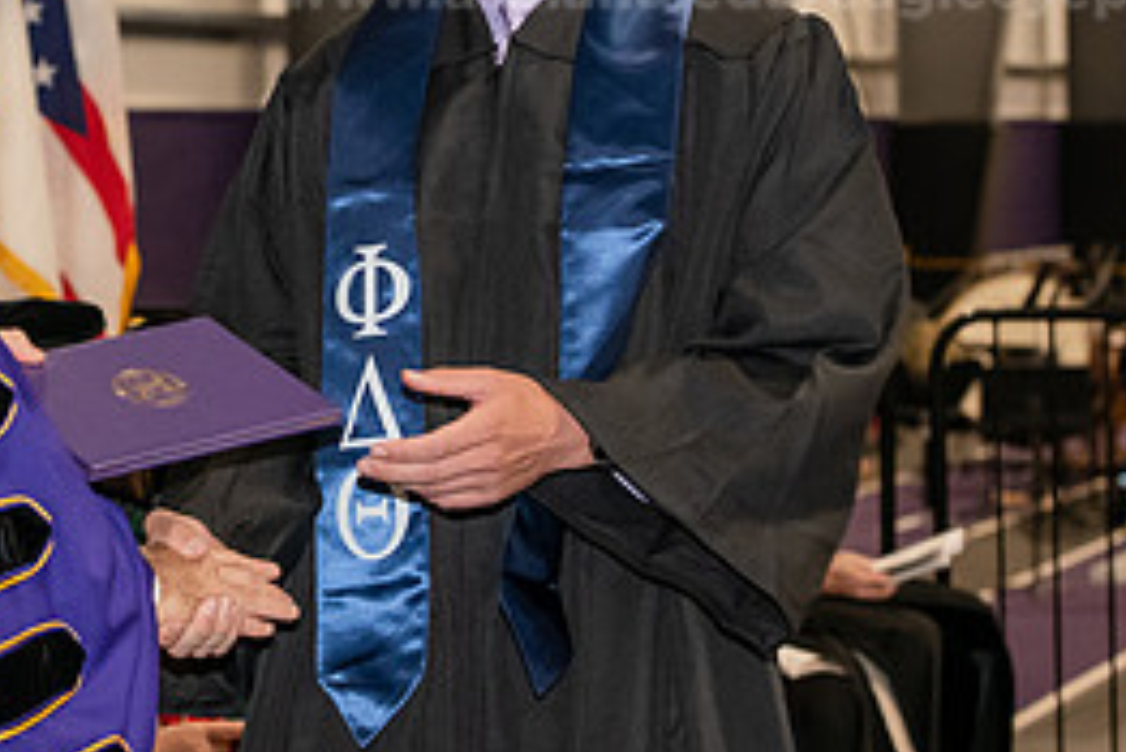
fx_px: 4851
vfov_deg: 8.8
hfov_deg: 13.1
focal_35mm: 155
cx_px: 86
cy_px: 79
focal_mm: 70
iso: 2500
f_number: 5
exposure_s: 1/200
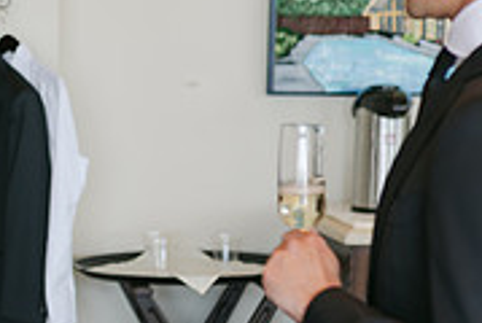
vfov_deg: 11.7
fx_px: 1582
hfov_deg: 16.9
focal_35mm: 118
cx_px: -8
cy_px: 155
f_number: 2
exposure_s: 1/125
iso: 110
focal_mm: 35
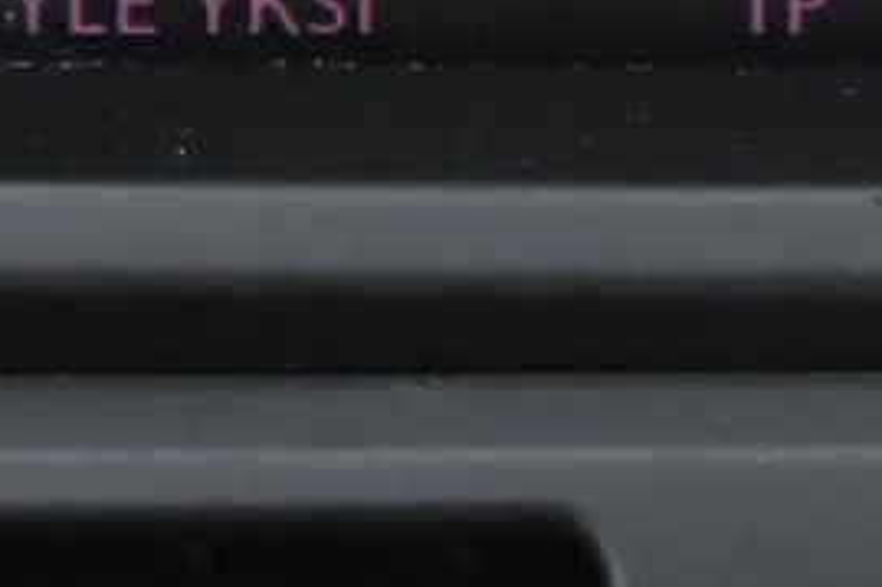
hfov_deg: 10.0
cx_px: 895
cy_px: -436
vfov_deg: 6.6
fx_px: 4983
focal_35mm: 204
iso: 6400
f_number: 5.6
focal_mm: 22.5
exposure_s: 1/20
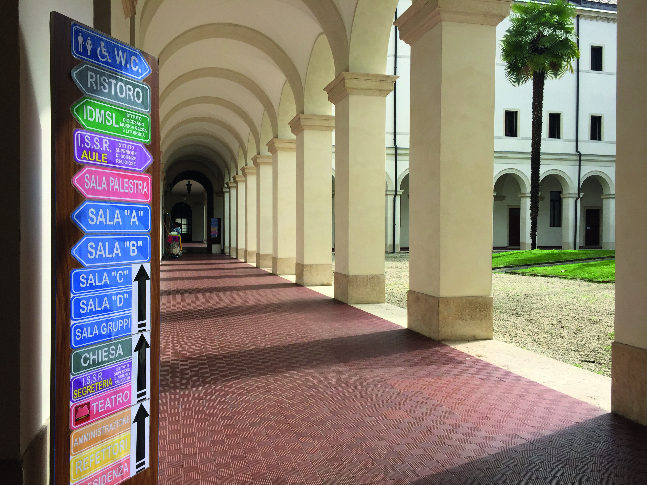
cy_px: 242
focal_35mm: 29
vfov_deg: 48.2
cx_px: 324
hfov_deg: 61.7
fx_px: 542
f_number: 2.2
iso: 32
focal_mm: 4.15
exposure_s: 1/791
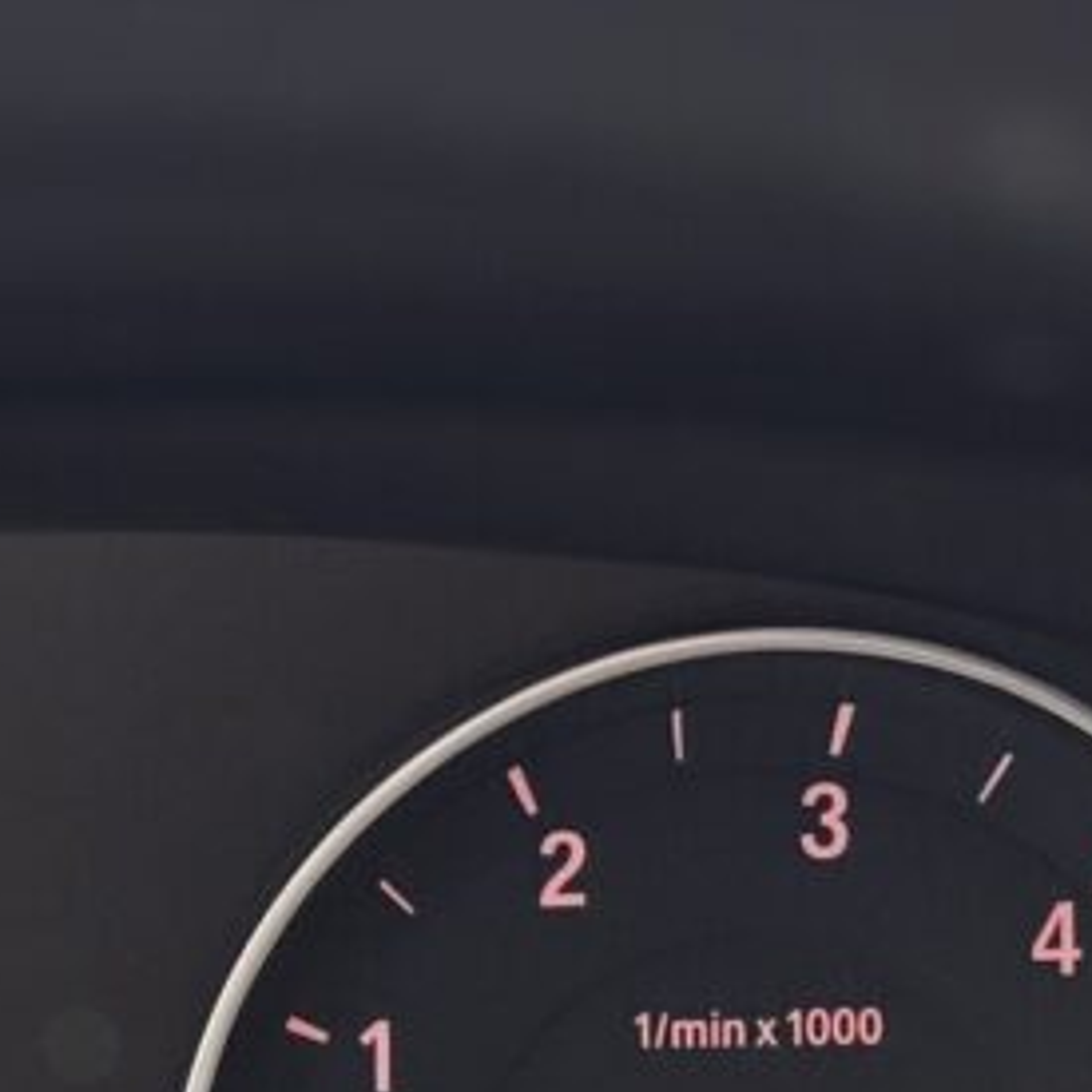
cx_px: 0
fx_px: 5639
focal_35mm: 158
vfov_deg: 10.9
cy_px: 1330
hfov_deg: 11.0
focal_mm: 6.76
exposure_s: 1/25
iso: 400
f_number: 1.78
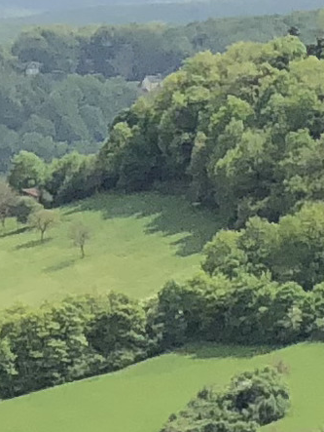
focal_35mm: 469
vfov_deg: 4.2
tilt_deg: -1.2
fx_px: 5845
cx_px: 1134
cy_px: 134
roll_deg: +1.4
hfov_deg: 3.1
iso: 16
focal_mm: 6
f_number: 2.4
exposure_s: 1/1453
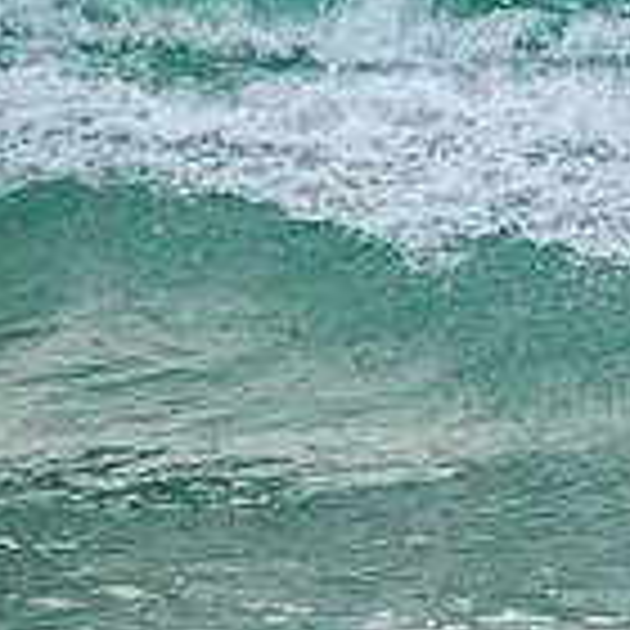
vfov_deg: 0.6
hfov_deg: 0.6
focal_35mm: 3140
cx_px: 1339
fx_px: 64654
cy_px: -71
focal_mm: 800
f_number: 11
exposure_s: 1/2000
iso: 2000
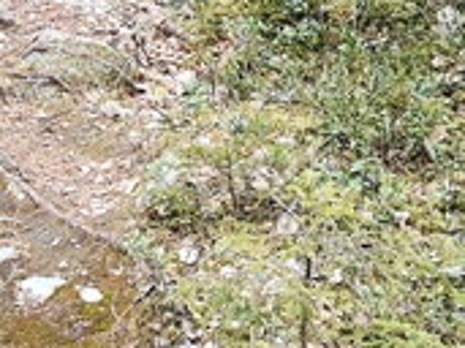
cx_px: 14
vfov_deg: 9.2
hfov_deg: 12.9
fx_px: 2040
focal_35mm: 152
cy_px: -315
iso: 64
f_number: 1.8
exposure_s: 1/180
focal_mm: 3.95
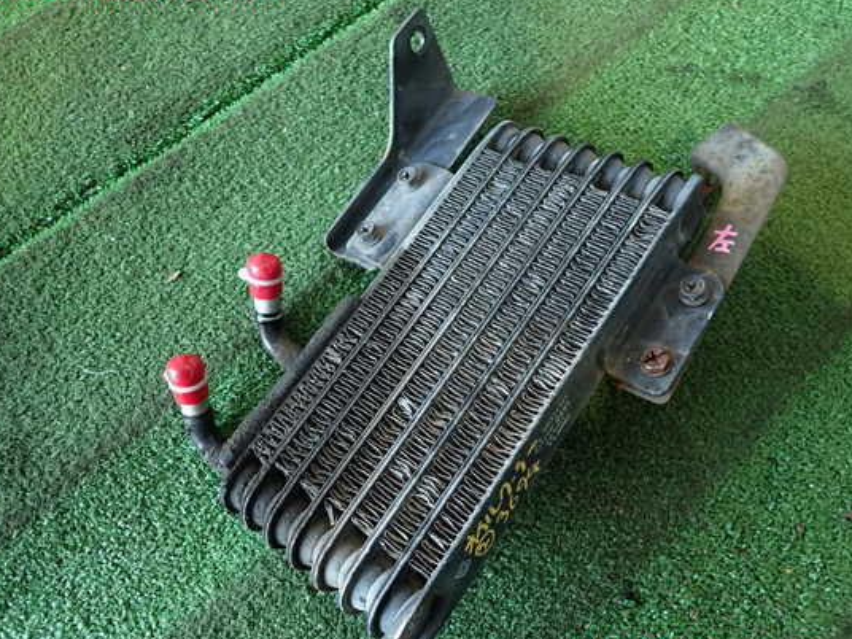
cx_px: 456
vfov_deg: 49.7
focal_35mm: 28
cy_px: 321
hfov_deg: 63.4
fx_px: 689
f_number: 2
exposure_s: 1/30
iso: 200
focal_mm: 4.5
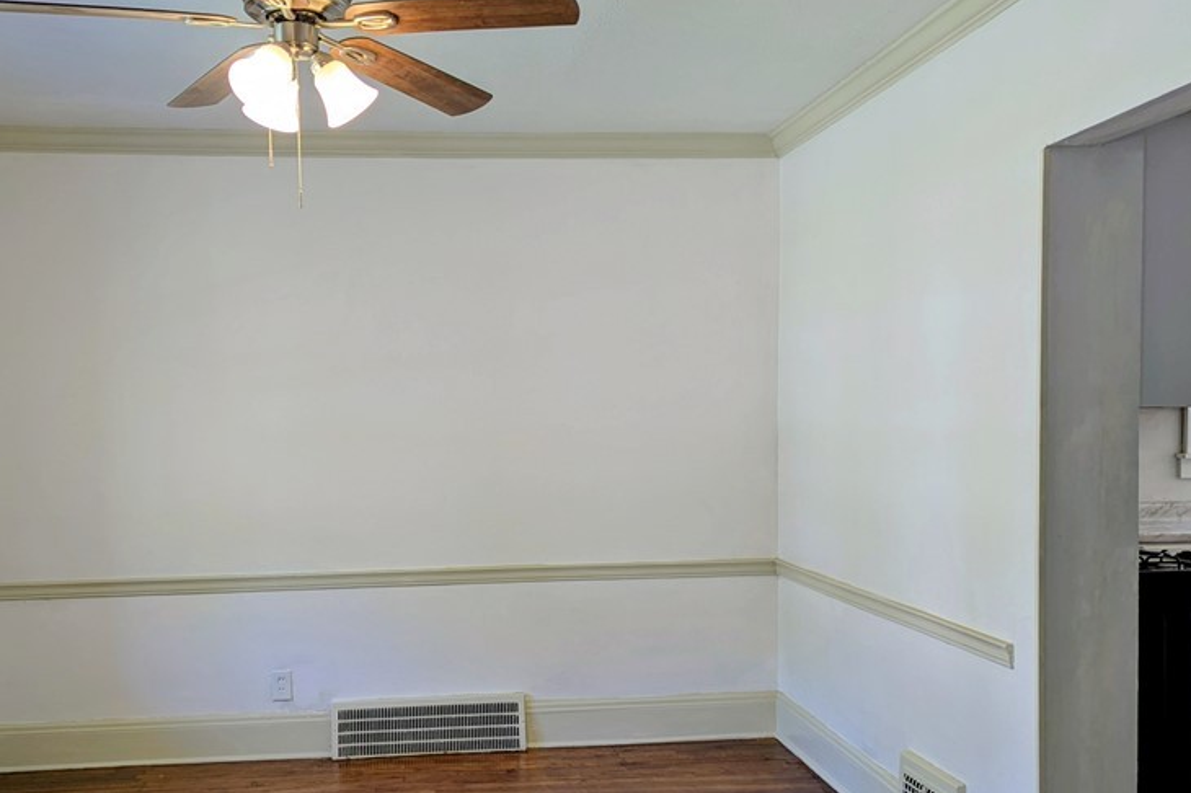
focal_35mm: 35
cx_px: 494
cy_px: 510
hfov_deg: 54.2
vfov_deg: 37.5
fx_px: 1157
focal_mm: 6.81
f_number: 1.85
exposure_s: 1/42.1
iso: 28
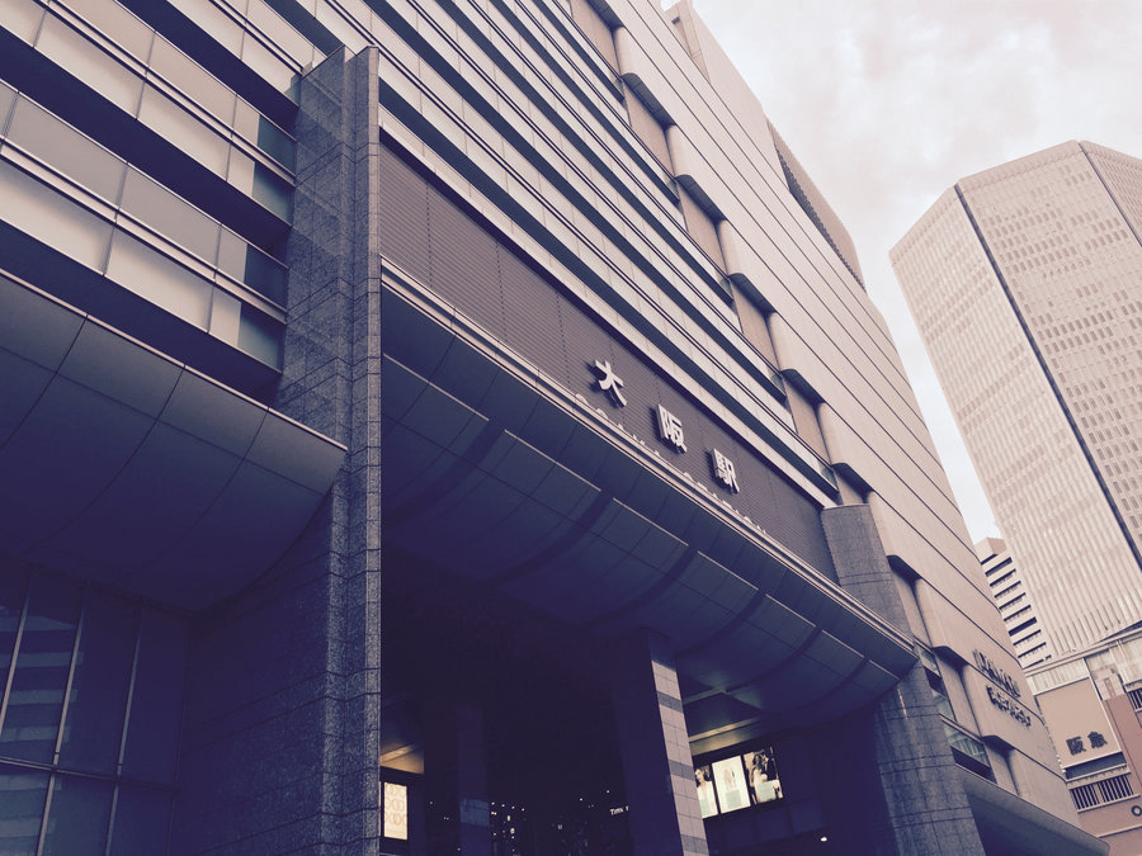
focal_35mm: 29
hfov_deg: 61.7
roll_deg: +3.2
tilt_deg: +36.6
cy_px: 428
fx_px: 957
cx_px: 571
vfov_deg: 48.2
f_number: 2.2
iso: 32
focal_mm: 4.15
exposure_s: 1/183
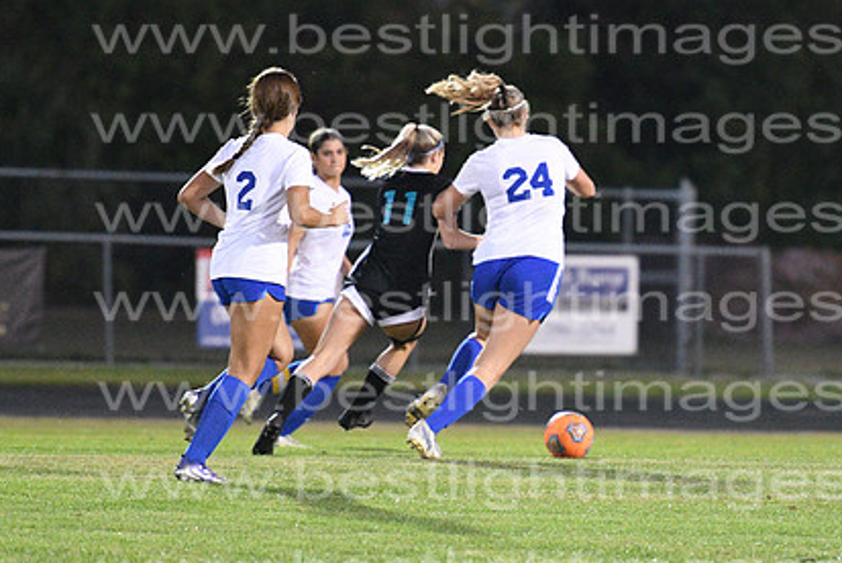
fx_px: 9853
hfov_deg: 4.9
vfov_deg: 3.3
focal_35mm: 421
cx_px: 561
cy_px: 262
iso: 8000
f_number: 2.8
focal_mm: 200
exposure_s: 1/800
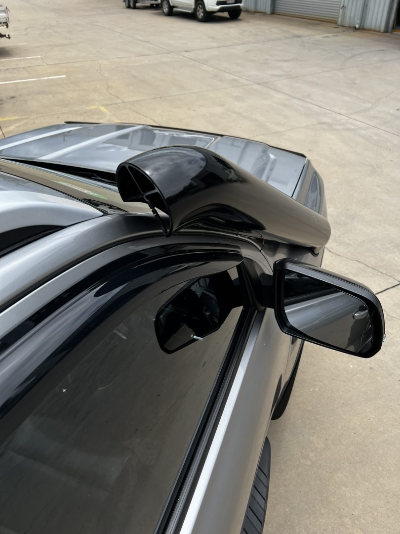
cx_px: 200
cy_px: 267
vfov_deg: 67.3
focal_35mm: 26
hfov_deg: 53.1
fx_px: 401
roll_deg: +0.6
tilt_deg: -36.1
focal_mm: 5.7
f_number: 1.5
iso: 50
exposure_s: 1/2841
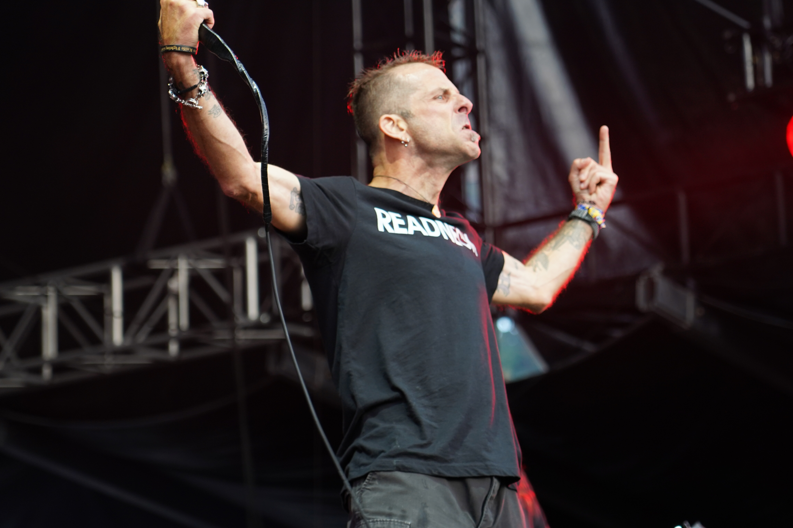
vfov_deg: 10.0
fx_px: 3018
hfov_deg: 15.0
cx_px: 435
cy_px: 198
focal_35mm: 137
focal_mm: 105
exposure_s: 1/125
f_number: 4
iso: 500
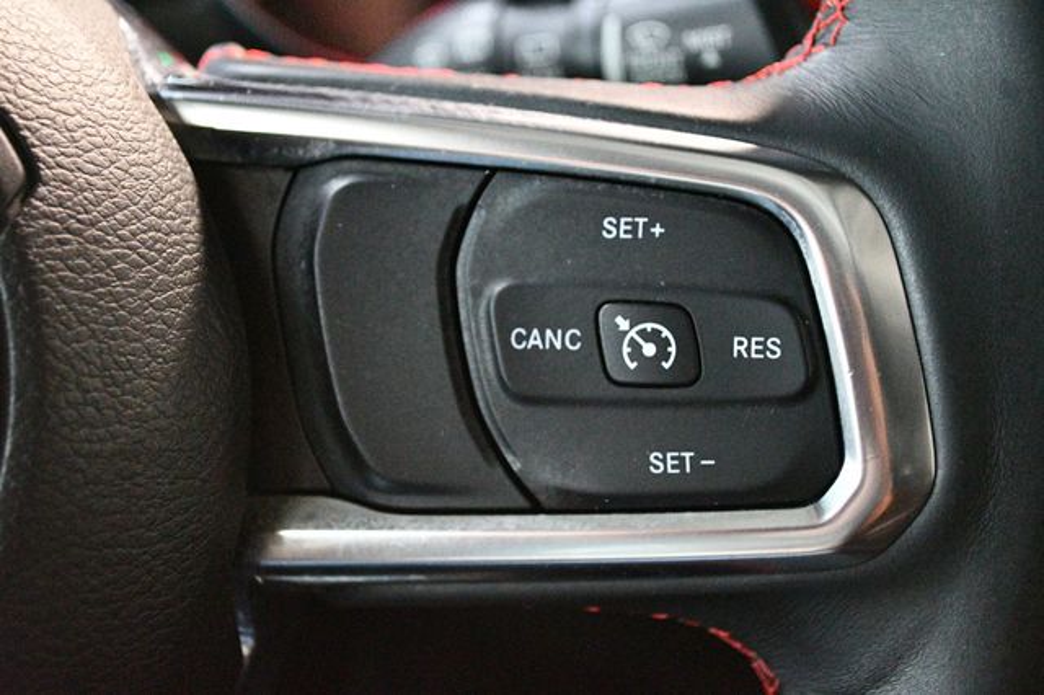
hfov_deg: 35.1
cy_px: 348
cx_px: 522
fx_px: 1652
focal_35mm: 57
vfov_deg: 23.8
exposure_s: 1/40
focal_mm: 38
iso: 12800
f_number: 5
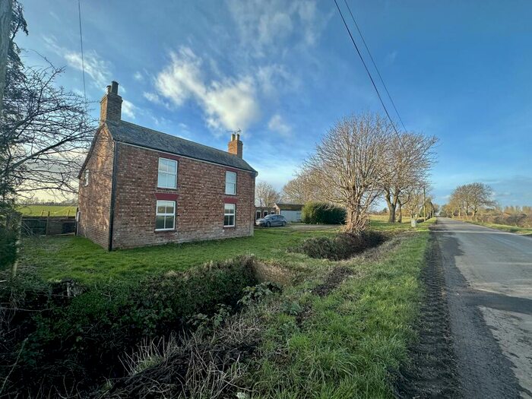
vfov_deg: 85.7
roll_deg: -1.5
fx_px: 215
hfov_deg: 102.1
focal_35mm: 14
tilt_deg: +2.2
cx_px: 266
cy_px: 200
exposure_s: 1/842
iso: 40
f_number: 2.2
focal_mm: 2.22
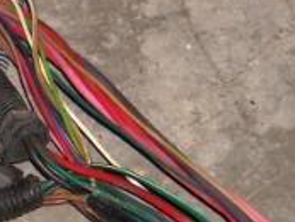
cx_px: -217
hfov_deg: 7.6
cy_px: -22
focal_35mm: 252
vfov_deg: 5.9
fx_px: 2149
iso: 200
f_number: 3.7
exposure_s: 1/125
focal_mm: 11.02
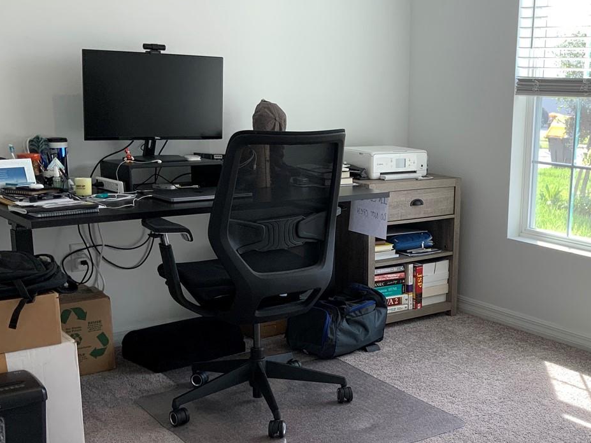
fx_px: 854
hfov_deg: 37.1
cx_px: 454
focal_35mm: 50
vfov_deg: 29.0
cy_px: 285
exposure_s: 1/120
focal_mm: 3
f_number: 1.8
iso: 20
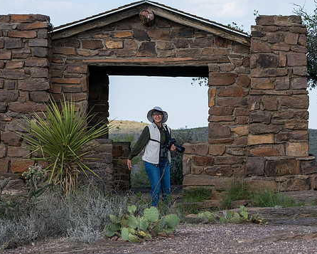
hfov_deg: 7.2
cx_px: 159
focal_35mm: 267
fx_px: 2506
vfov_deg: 5.8
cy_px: 127
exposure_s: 1/400
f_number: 11
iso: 320
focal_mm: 200
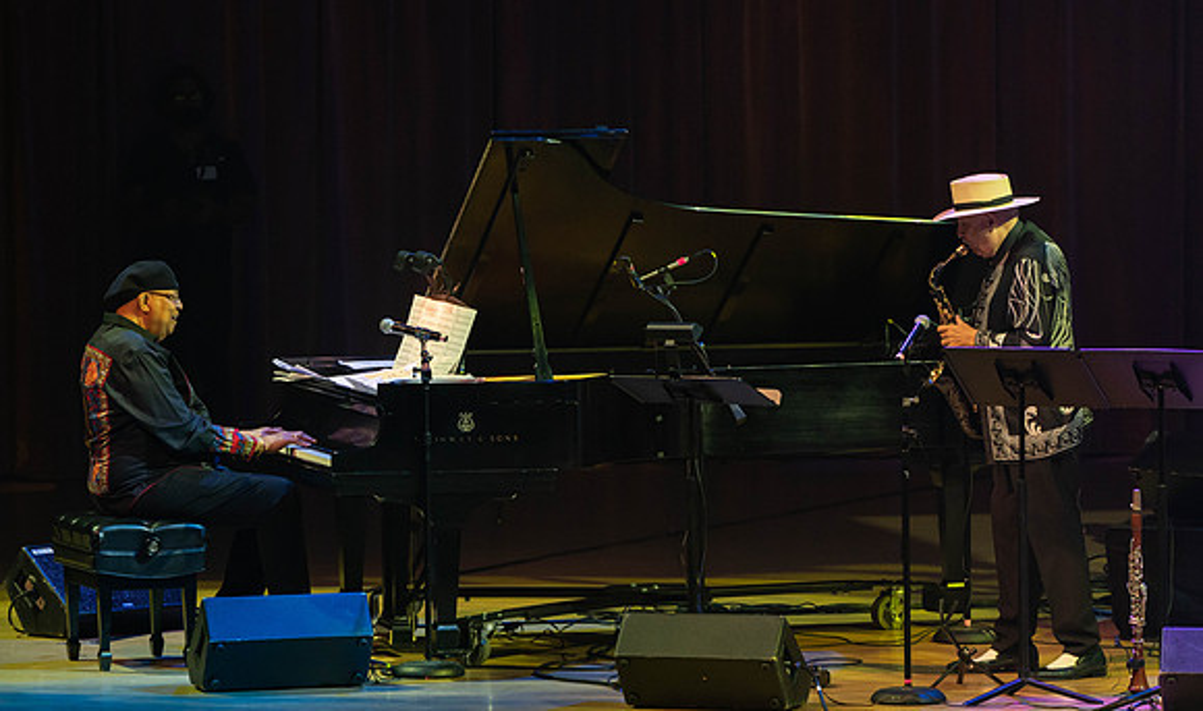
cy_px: 428
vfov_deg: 4.4
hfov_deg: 7.4
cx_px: 622
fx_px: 9319
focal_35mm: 289
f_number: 5.6
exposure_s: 1/160
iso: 2500
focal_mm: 235
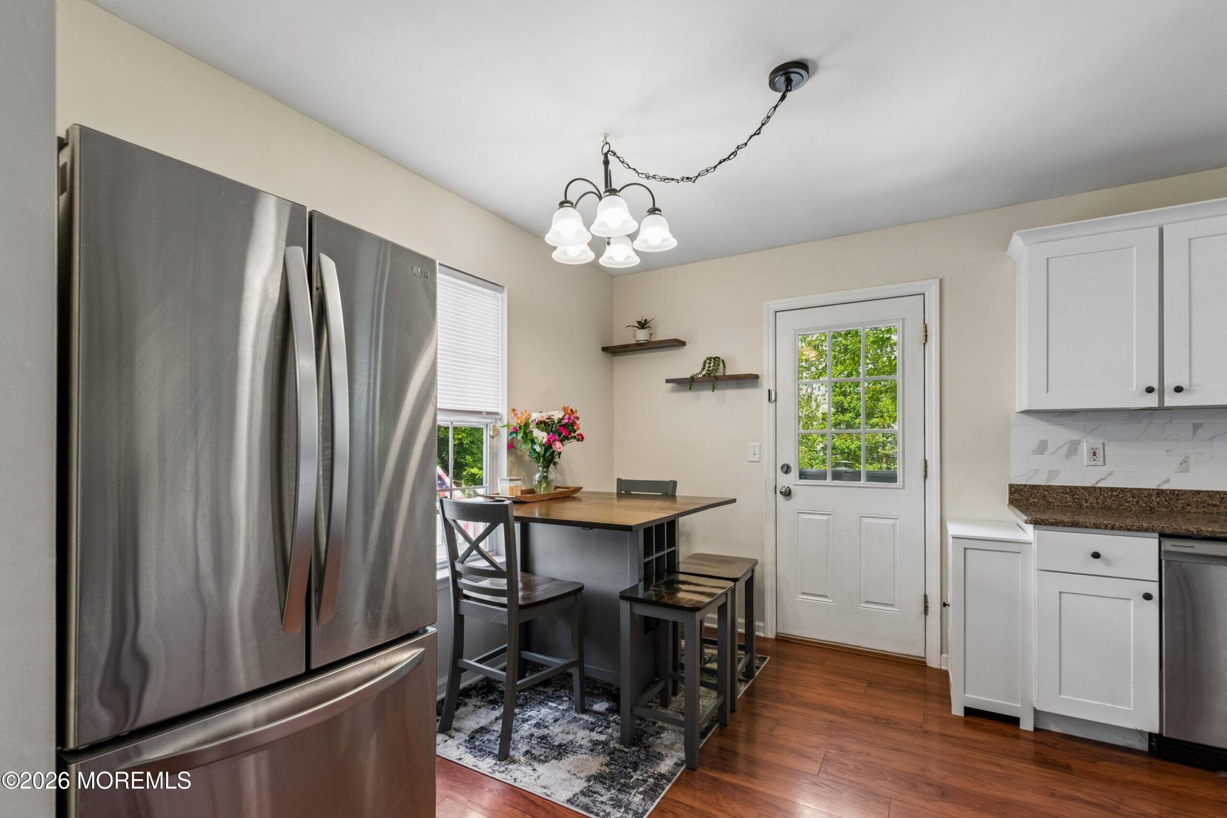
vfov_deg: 77.3
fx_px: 511
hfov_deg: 100.4
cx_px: 614
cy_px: 409
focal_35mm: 15
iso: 800
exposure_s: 1/50
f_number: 7.1
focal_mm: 15
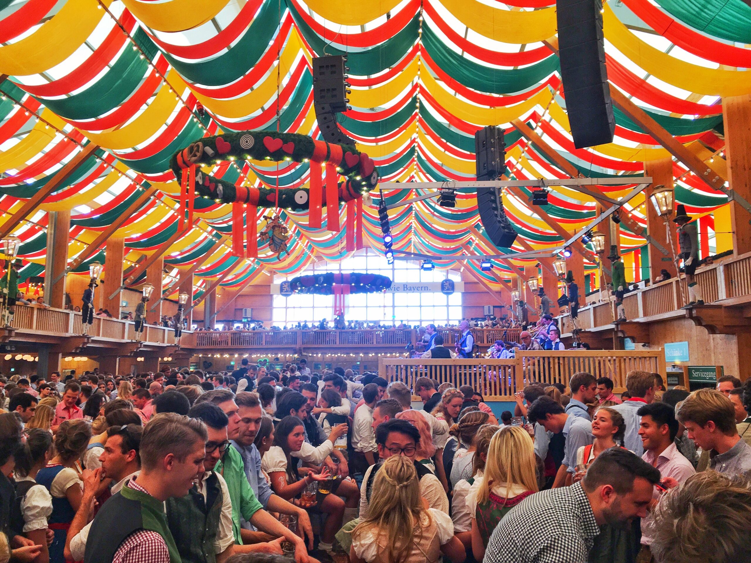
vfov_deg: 48.2
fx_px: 629
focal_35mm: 29
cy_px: 282
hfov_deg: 61.7
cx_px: 376
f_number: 2.2
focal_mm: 4.15
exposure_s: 1/100
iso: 32
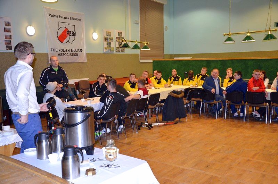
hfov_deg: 51.4
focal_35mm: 38
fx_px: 289
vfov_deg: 35.3
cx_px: 139
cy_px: 92
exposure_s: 1/60
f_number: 4
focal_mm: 25
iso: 1250
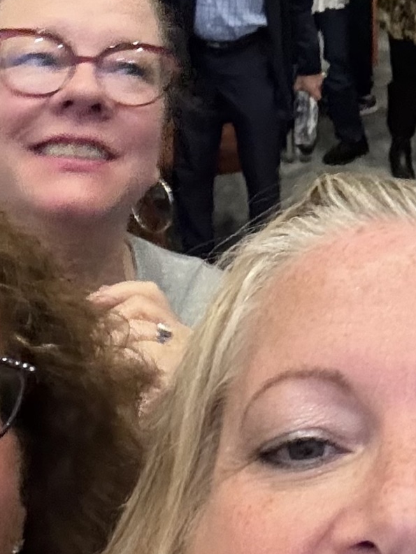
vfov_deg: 32.5
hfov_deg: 24.5
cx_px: 320
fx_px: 945
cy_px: 356
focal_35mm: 59
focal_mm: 2.69
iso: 640
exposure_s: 1/20
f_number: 1.9
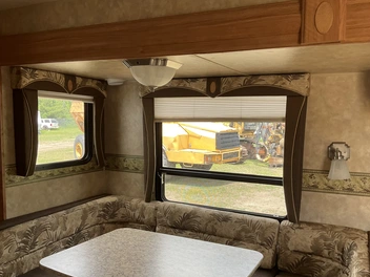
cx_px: 200
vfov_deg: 42.9
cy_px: 155
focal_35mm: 33
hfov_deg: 55.3
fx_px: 353
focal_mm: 3
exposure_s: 1/122
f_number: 1.8
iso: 25
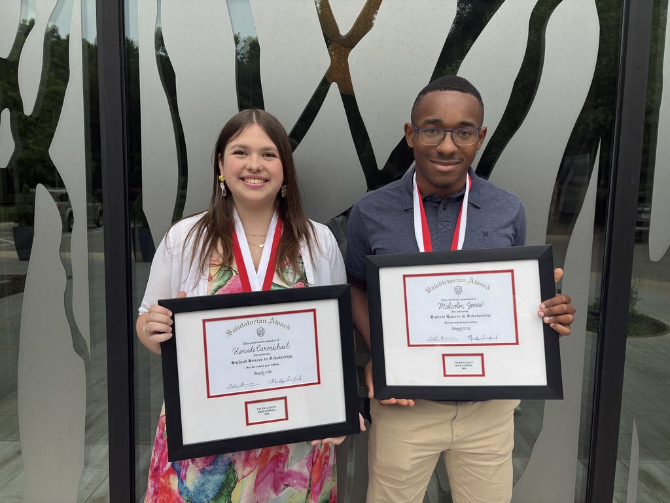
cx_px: 335
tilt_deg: -6.4
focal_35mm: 26
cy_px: 252
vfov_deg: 53.1
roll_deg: -0.6
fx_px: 503
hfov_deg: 67.3
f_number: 1.6
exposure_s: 1/121
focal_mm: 5.96
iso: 64
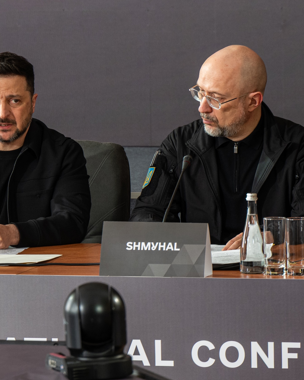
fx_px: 4284
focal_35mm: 381
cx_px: 102
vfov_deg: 5.1
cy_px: 190
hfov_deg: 4.1
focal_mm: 180
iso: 1000
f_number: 6.3
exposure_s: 1/60
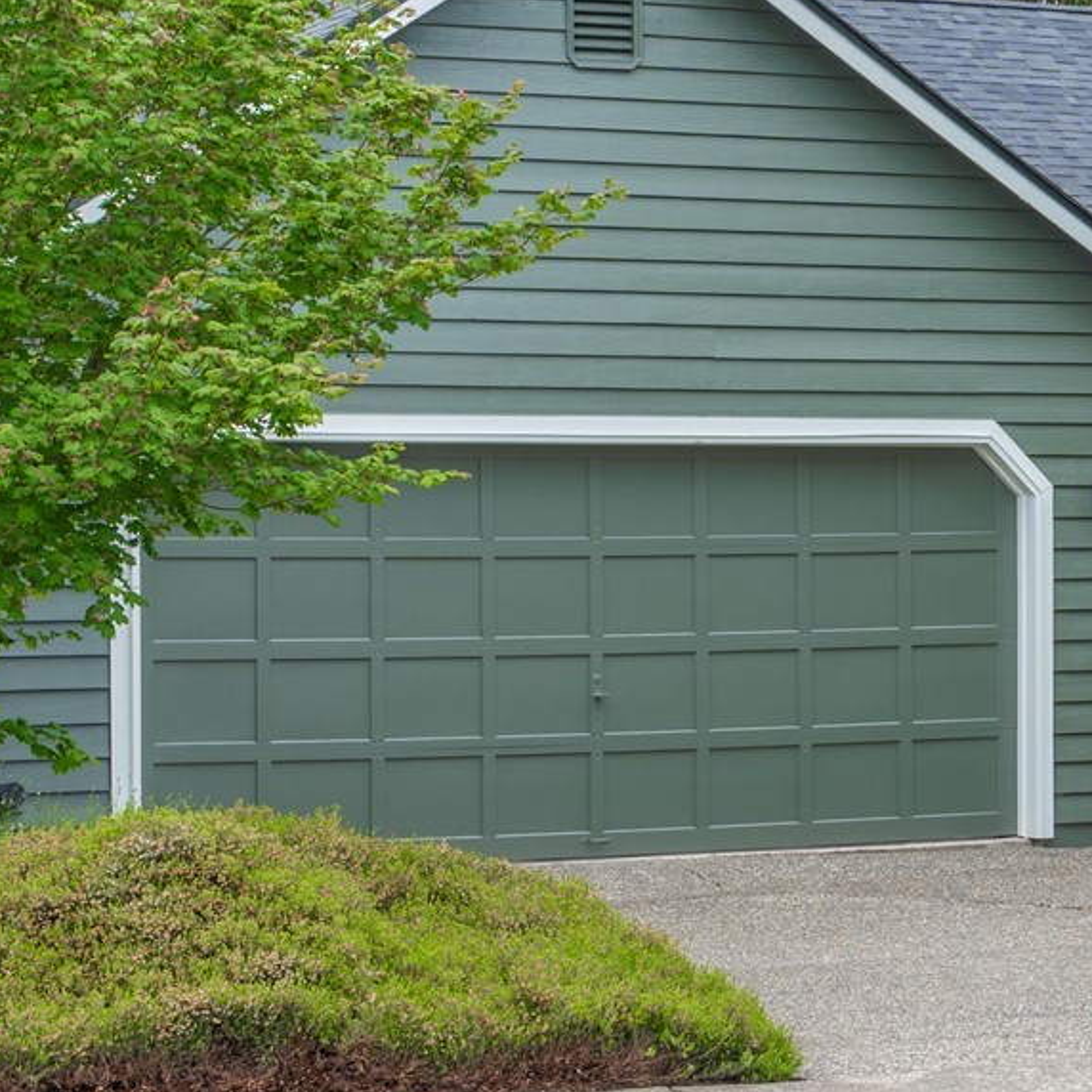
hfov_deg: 14.7
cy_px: 419
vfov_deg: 15.0
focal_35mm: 116
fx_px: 4140
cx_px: 1141
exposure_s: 1/60
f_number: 7.1
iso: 100
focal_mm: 46
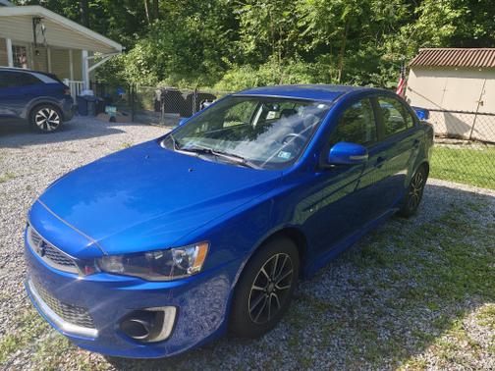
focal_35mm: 24
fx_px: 343
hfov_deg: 71.6
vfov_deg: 56.8
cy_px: 186
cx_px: 248
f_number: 1.8
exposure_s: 1/120
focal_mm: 5.41
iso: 144
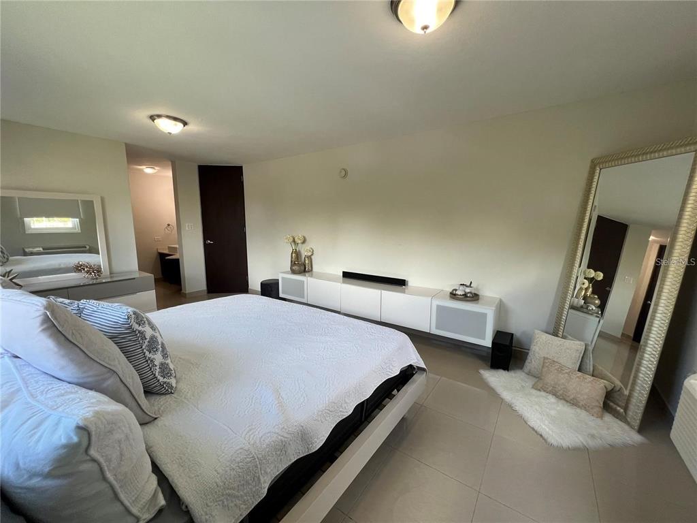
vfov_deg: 89.9
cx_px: 348
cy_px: 262
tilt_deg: -7.5
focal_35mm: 13
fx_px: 262
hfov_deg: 106.2
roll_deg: +0.4
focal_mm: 1.57
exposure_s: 1/120
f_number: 1.8
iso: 64
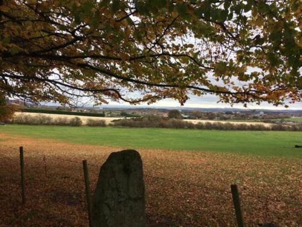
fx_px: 253
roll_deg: +0.1
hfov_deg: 61.7
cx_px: 151
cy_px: 114
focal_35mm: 29
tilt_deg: -3.2
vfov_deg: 48.2
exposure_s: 1/423
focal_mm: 4.15
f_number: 2.2
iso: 32
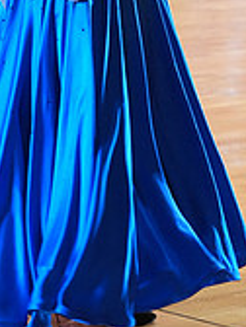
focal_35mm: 319
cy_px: -158
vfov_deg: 6.1
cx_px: 77
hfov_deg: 4.7
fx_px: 3023
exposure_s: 1/200
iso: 3200
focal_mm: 96
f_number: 4
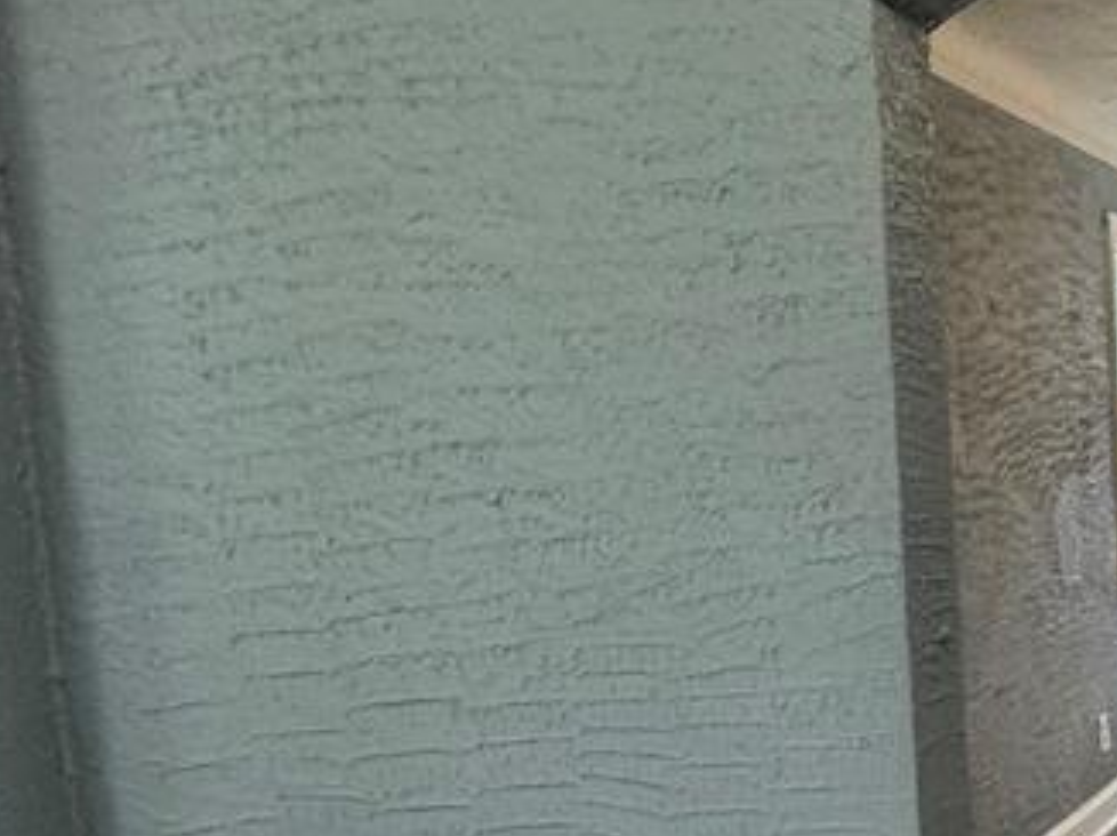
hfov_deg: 29.5
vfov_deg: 32.5
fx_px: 1419
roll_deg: -0.1
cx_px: 1607
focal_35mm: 44
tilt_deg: -7.1
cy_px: 565
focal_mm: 2.22
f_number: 2.2
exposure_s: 1/120
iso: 160
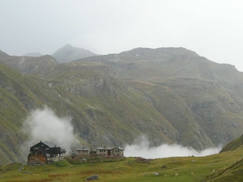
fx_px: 463
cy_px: 115
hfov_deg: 29.4
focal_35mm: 66
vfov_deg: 22.2
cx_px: 117
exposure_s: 1/60
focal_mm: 7.8
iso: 400
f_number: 4
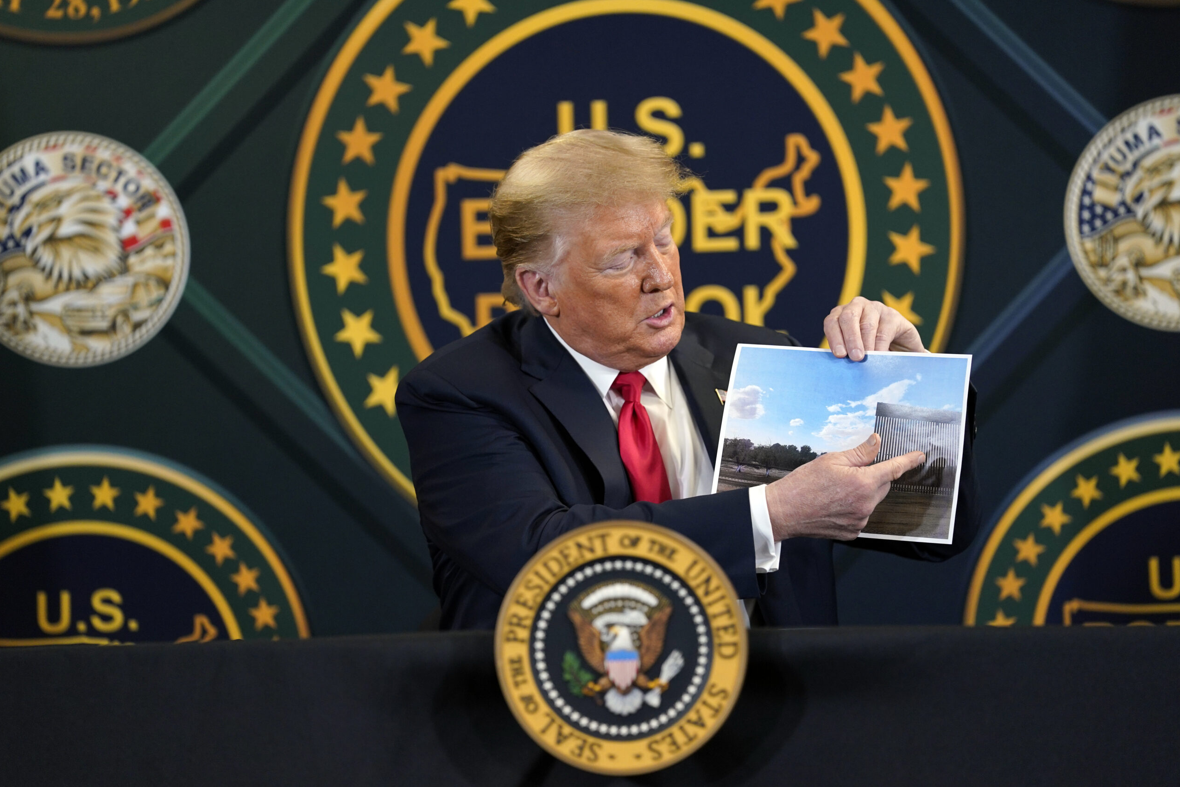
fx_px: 6588
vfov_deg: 6.8
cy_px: 394
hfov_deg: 10.2
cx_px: 591
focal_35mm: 201
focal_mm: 200
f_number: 2.8
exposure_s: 1/500
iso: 1600
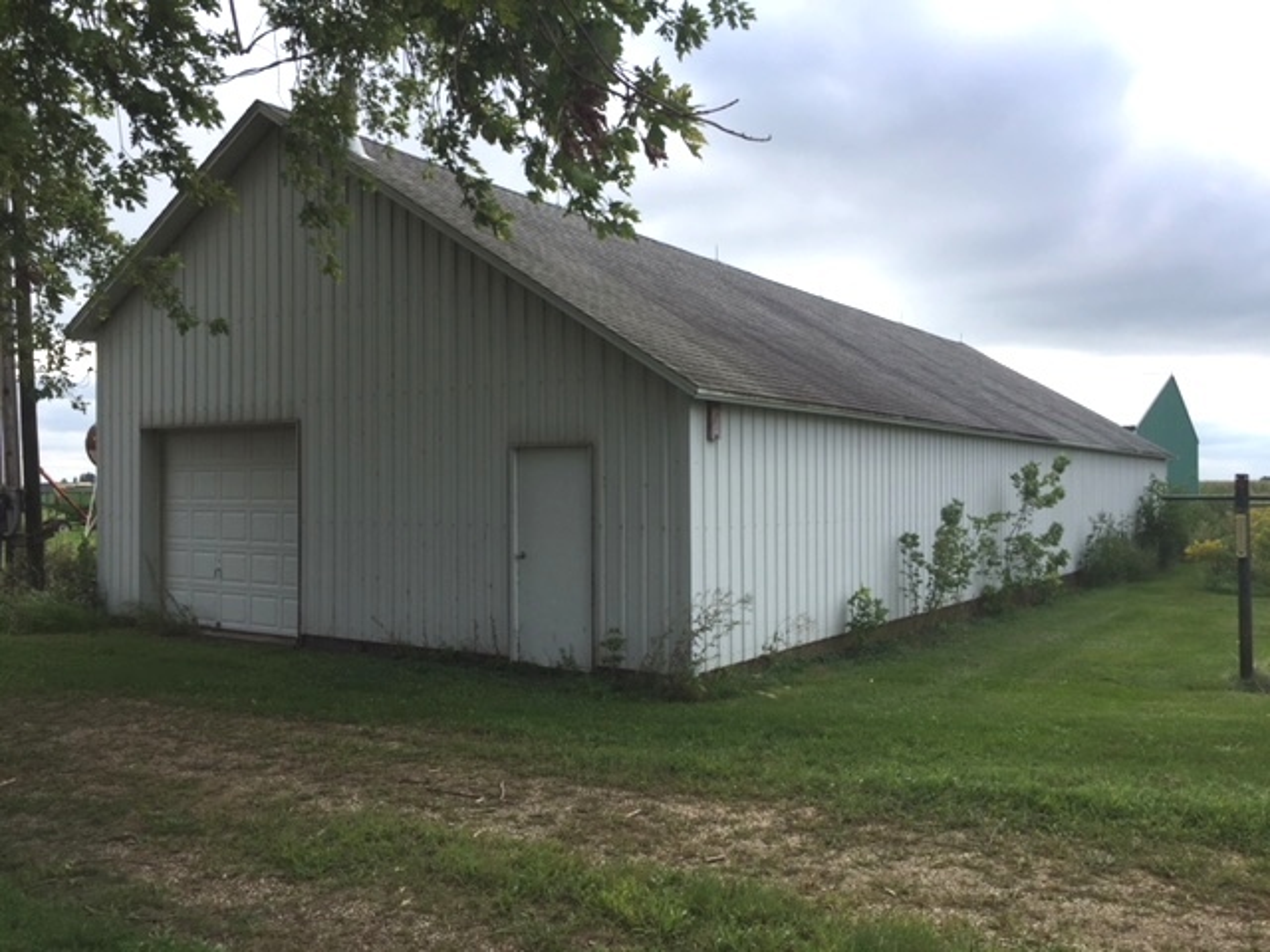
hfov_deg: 61.7
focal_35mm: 29
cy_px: 476
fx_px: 1064
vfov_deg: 48.2
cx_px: 635
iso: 32
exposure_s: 1/1522
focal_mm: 4.15
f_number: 2.2
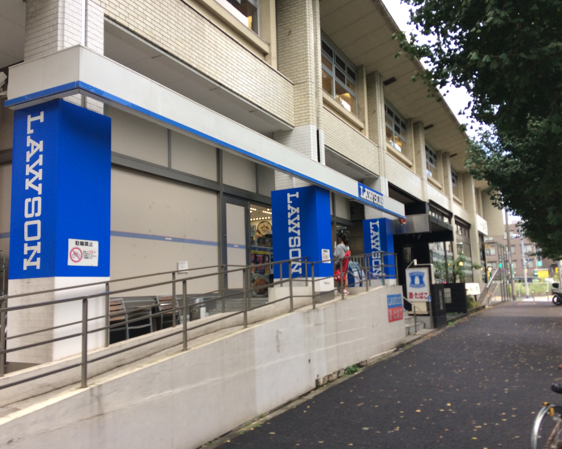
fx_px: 516
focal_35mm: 31
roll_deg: +1.7
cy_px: 225
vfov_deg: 47.1
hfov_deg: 57.2
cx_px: 275
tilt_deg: +3.9
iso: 40
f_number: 2.2
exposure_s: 1/60
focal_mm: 4.15
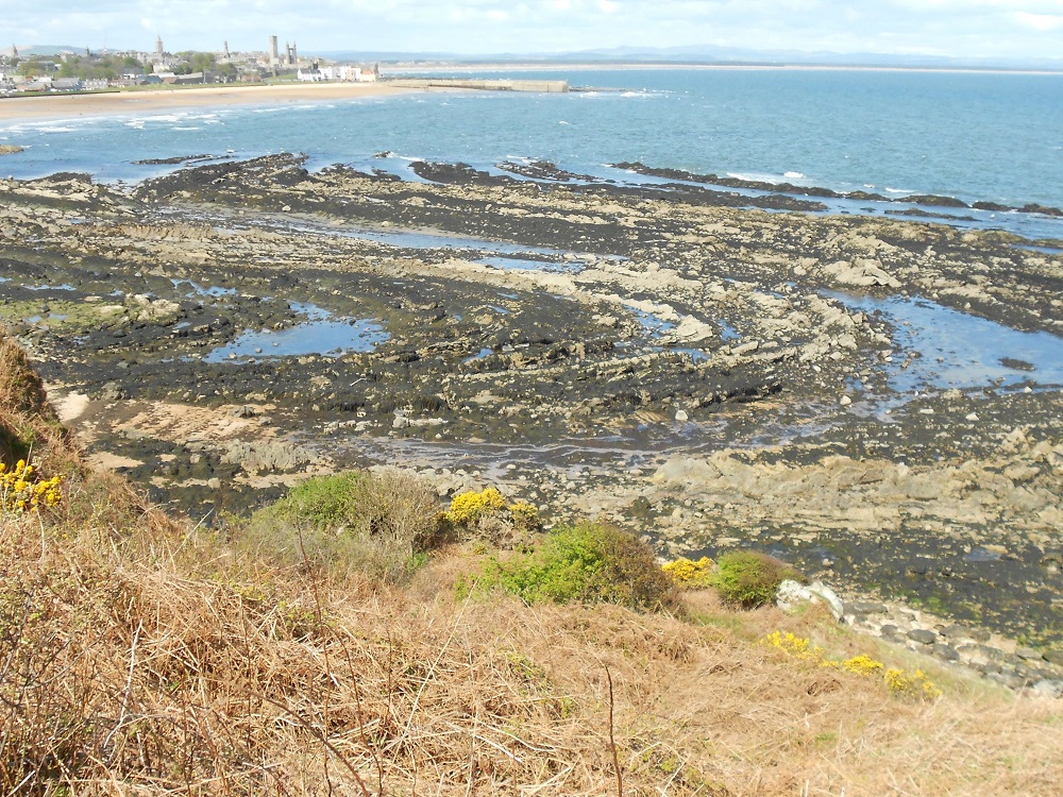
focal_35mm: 37
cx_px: 532
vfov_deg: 38.7
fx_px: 1136
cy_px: 398
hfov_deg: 50.1
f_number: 3.9
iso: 200
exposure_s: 1/1000
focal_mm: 6.7
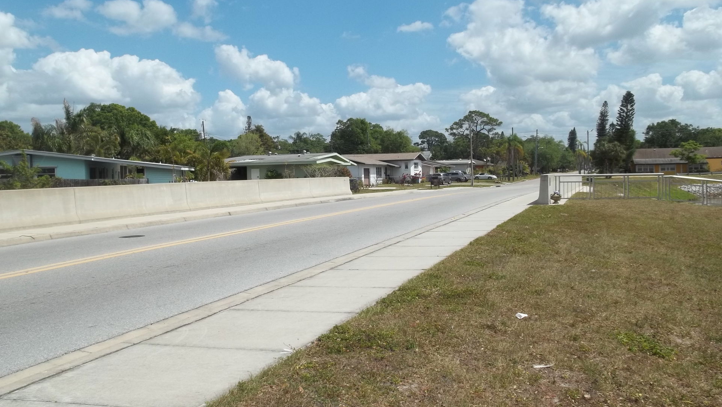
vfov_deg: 32.8
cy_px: 181
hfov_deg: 55.3
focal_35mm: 36
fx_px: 689
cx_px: 361
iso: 64
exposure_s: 1/250
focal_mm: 5.9
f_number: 8
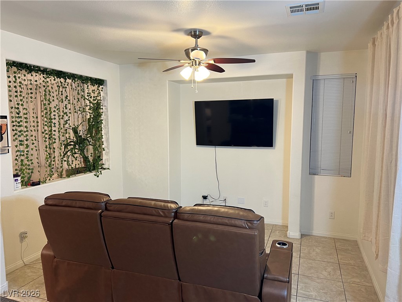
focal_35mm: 26
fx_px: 302
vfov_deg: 53.1
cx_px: 201
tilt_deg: -5.9
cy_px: 151
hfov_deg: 67.3
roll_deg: -0.5
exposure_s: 1/60
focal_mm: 5.7
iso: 125
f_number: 1.5
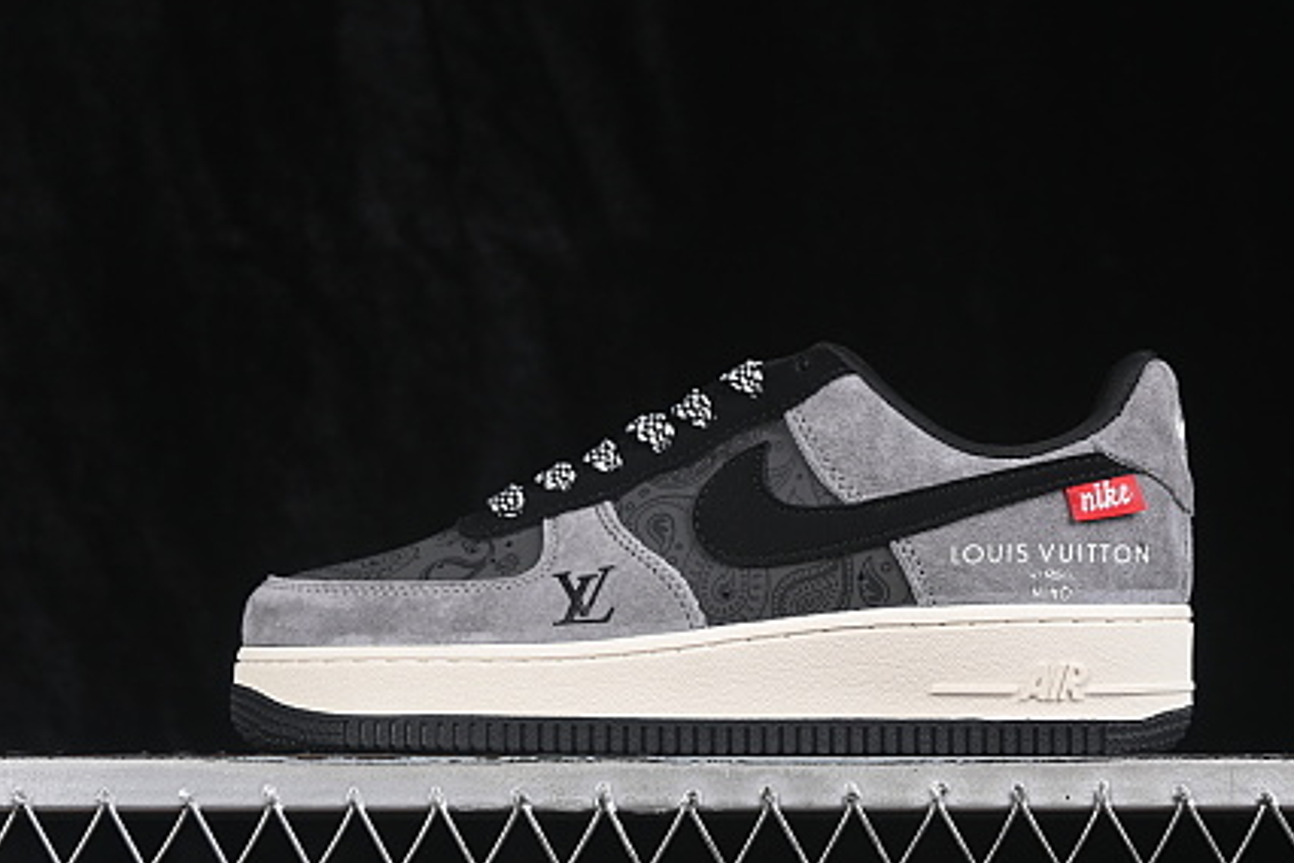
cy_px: 439
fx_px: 3163
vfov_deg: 15.5
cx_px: 729
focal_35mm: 88
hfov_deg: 23.1
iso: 160
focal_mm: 50
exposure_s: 1/60
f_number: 7.1
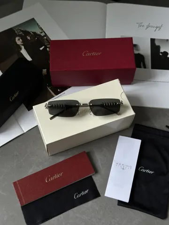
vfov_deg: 39.7
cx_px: 84
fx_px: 312
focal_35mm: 48
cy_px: 112
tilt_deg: -65.1
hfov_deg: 30.3
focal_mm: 6.86
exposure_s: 1/546
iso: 64
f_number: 1.78
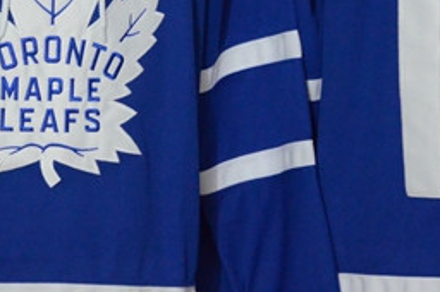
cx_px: 229
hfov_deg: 6.7
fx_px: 3772
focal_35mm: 309
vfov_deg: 4.4
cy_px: 10
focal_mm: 66
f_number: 5
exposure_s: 1/20
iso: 4000
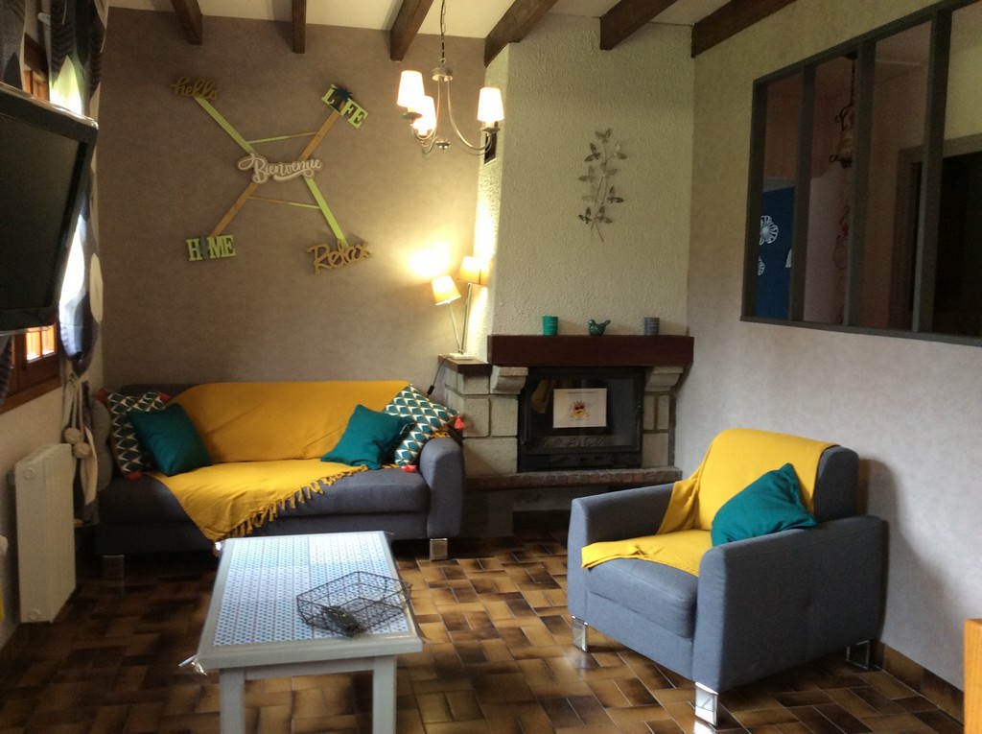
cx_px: 491
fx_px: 907
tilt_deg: -7.4
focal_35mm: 32
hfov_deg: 56.9
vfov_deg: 44.1
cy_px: 367
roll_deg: -0.2
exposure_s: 1/25
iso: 80
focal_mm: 3.3
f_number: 2.4
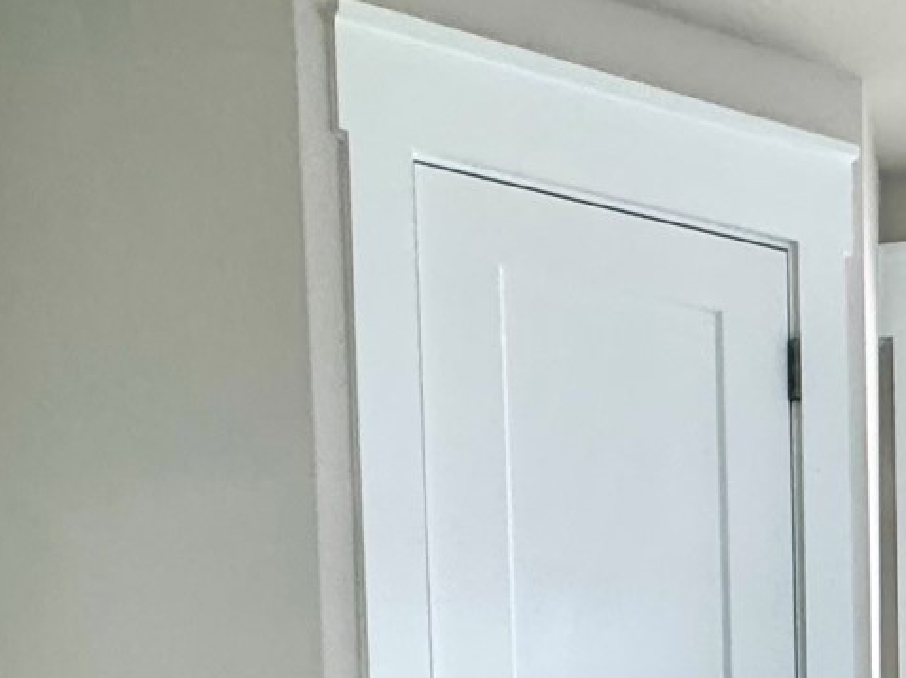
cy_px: 1011
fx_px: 1570
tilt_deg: -3.9
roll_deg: +1.2
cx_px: 715
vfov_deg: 20.8
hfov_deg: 31.4
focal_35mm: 60
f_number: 2.2
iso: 320
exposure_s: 1/90
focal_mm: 2.22
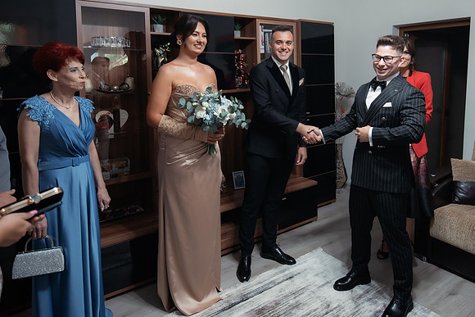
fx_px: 350
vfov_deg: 47.9
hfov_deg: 67.9
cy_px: 104
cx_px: 273
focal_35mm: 27
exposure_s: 1/200
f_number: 2.8
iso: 1600
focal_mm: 19
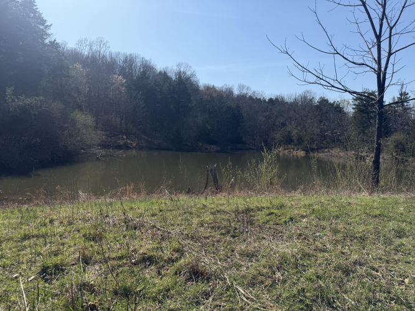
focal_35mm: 24
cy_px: 156
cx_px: 208
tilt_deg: -6.1
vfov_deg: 56.8
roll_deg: -2.3
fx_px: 288
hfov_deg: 71.6
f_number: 1.78
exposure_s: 1/4405
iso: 80
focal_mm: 6.76
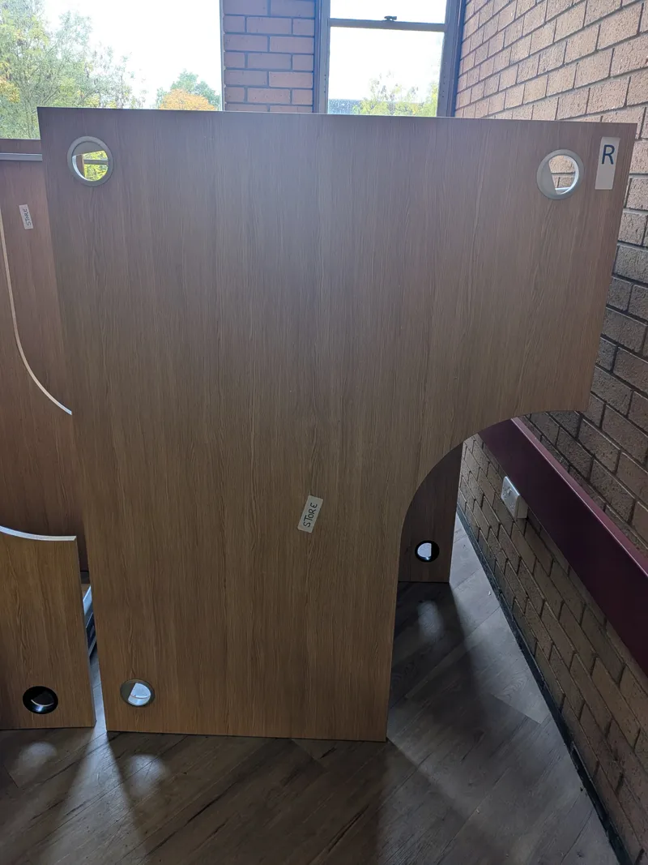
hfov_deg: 56.8
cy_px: 432
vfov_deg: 71.6
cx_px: 324
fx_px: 599
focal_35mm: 24
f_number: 1.7
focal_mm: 4.53
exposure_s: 1/50
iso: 32
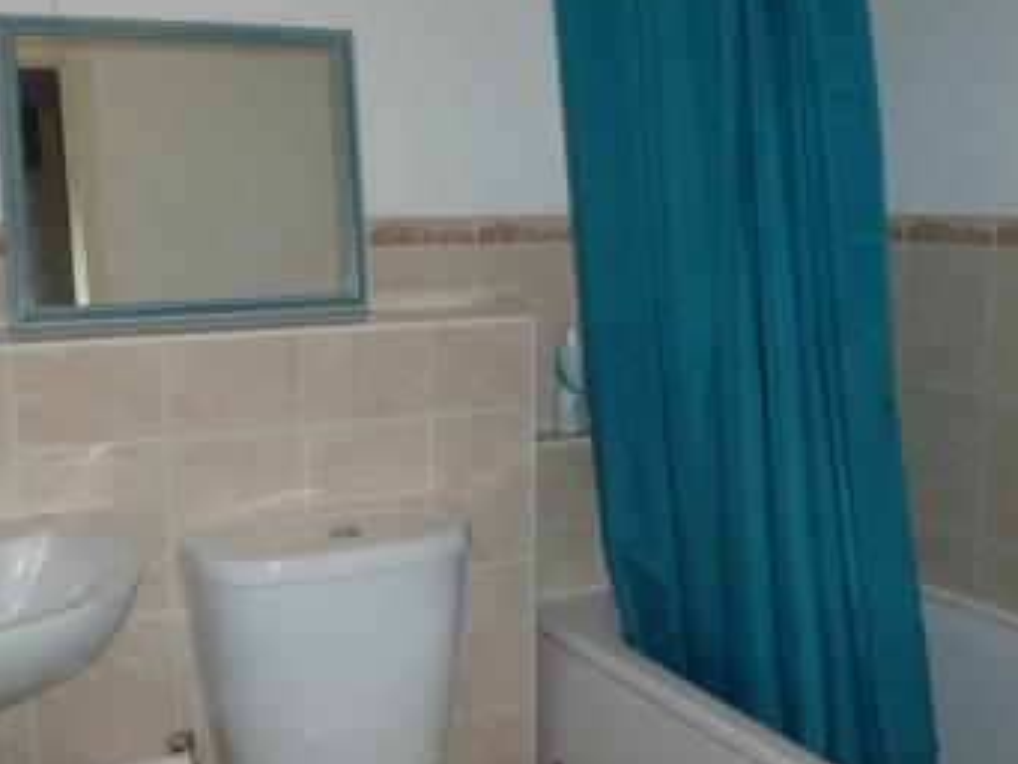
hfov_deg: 45.7
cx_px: 482
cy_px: 378
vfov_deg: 35.2
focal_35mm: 41
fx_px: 1206
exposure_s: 1/60
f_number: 3.3
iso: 160
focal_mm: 4.3
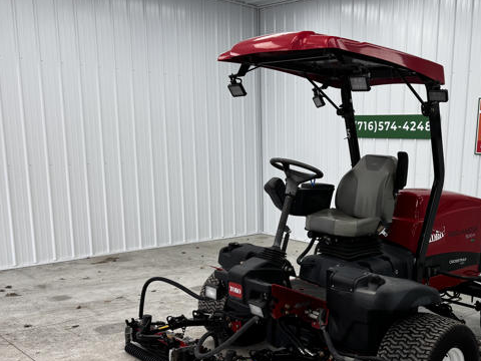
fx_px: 556
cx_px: 352
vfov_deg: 35.5
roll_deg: -1.4
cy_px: 249
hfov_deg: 45.4
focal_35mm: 40
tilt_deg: -11.6
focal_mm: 6.76
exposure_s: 1/120
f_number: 1.78
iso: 64
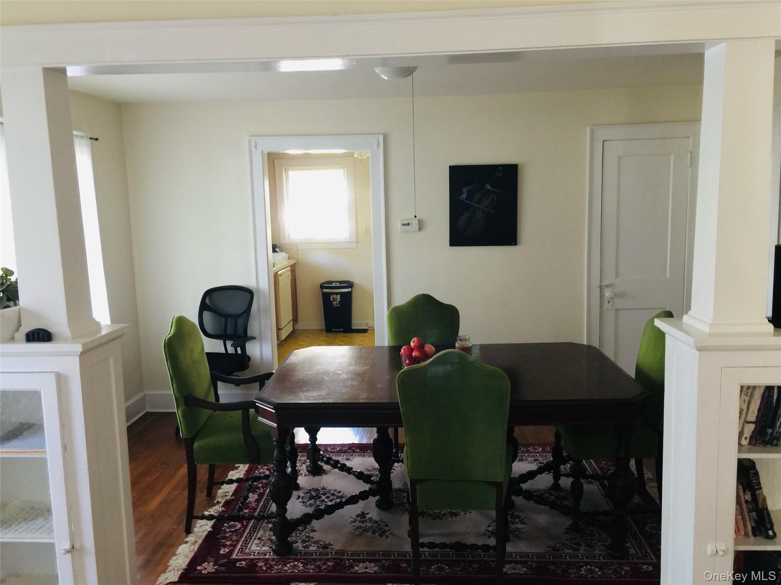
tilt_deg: -7.9
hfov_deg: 61.7
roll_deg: +0.6
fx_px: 654
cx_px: 390
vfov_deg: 48.2
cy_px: 292
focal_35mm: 29
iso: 64
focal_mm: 4.15
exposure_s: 1/4
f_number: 2.2
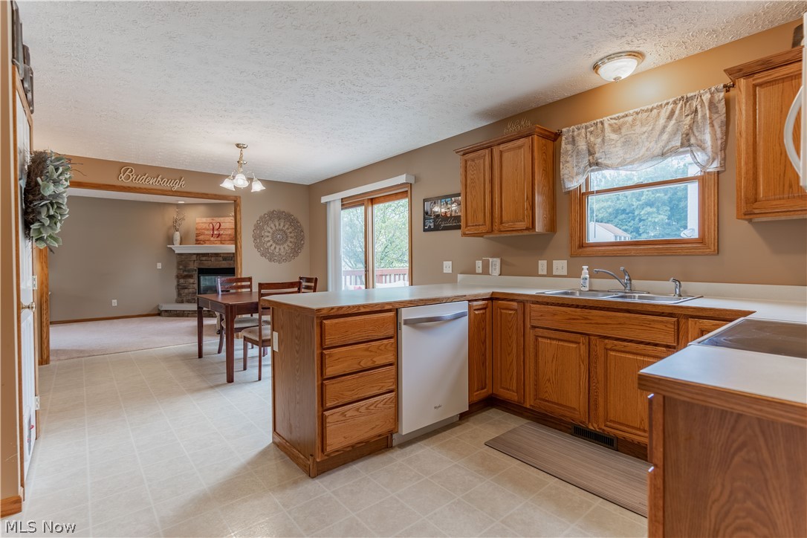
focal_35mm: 17
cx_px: 404
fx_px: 381
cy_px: 269
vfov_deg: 70.4
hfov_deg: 93.3
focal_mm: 17
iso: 200
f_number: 3.2
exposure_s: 1/320
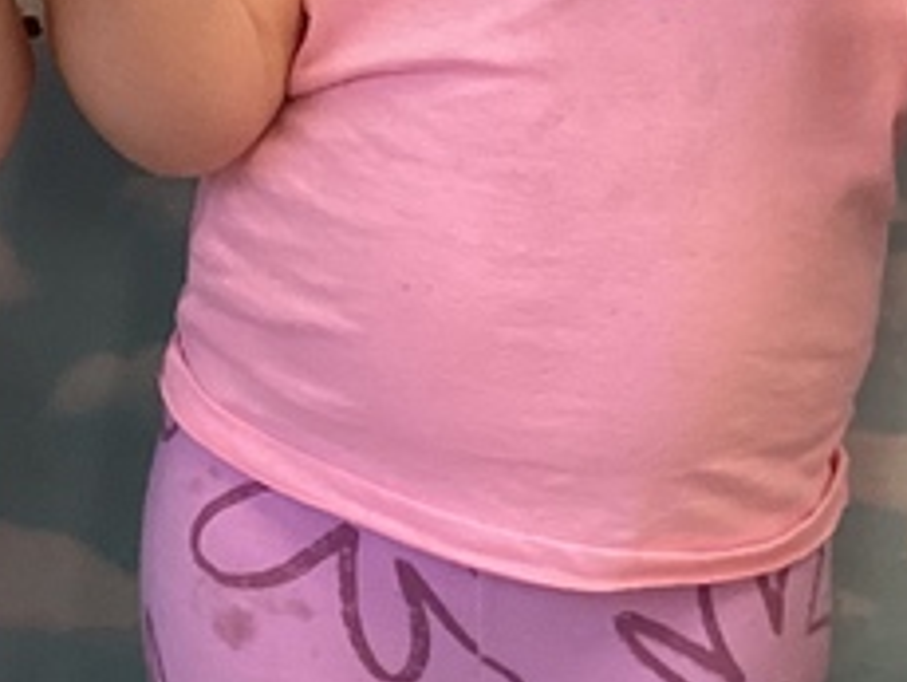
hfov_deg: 13.9
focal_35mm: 138
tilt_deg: -14.5
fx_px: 3620
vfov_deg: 10.5
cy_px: -221
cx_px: -177
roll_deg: -0.3
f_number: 2.4
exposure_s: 1/60
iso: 160
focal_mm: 3.3
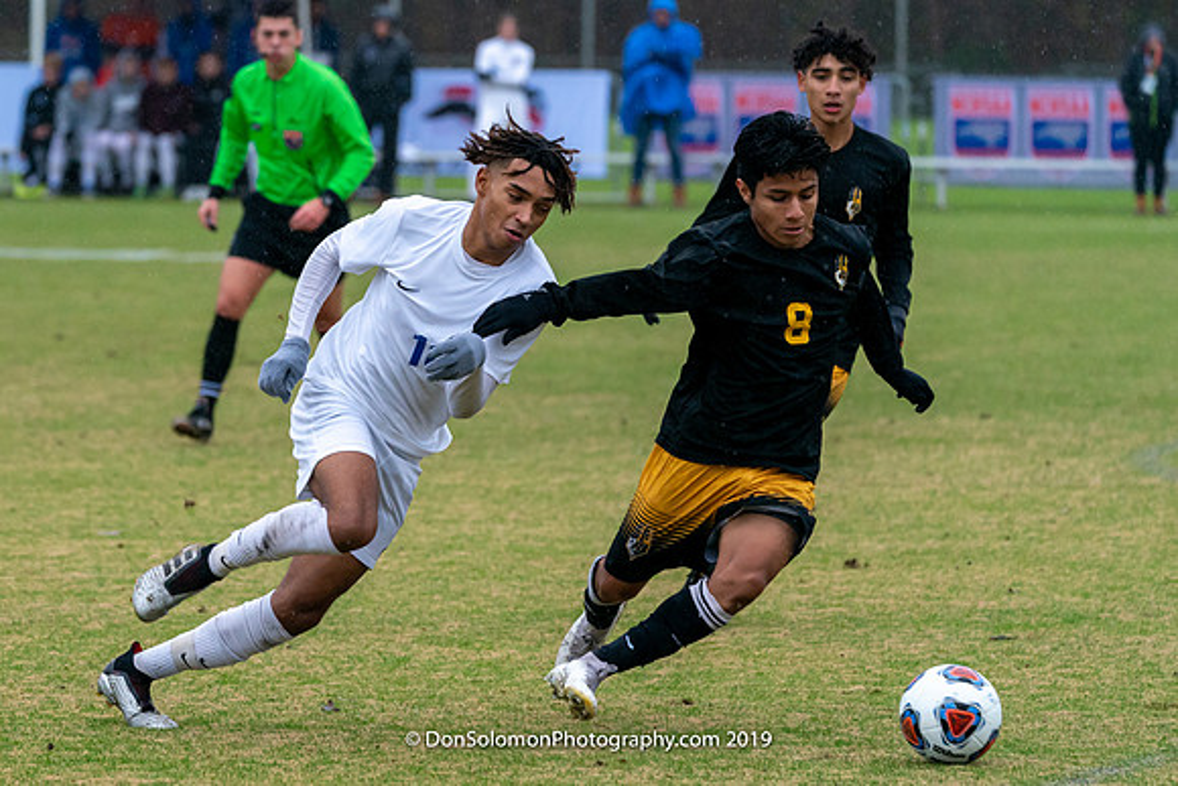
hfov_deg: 6.8
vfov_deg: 4.6
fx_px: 9891
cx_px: 361
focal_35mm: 302
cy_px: 457
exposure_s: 1/1000
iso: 2500
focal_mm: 218
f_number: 5.6
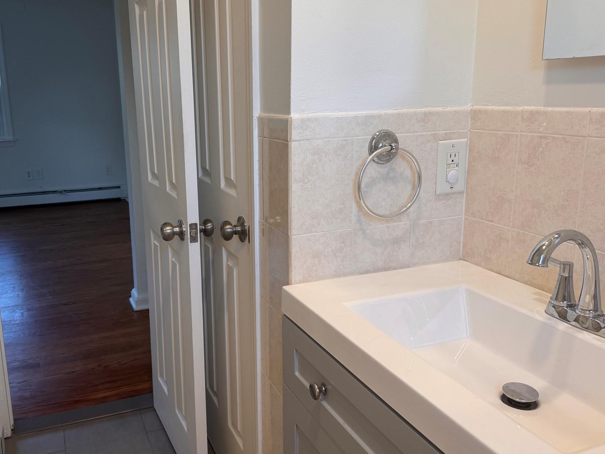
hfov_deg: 57.8
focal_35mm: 31
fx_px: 542
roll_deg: +2.1
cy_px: 217
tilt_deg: -13.0
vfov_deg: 45.4
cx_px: 236
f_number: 1.78
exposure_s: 1/120
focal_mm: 6.76
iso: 100
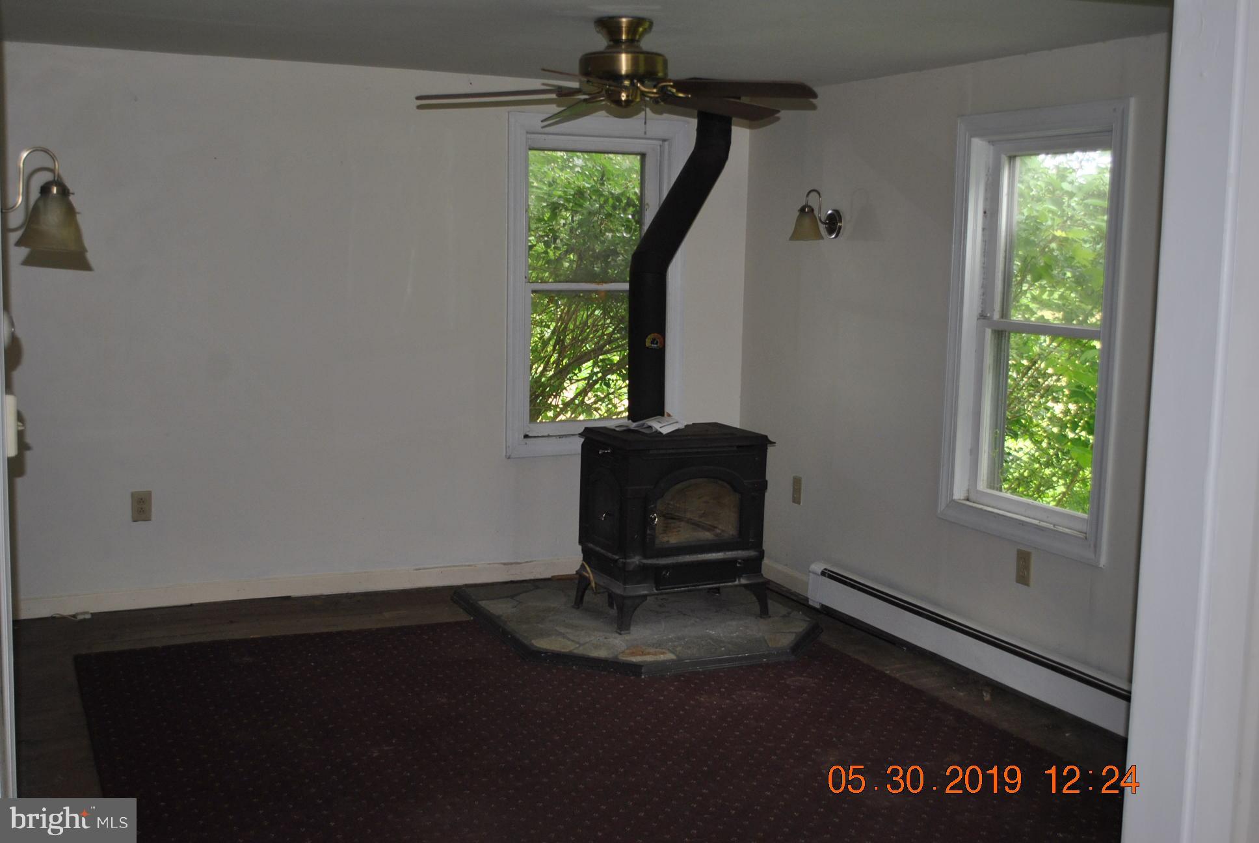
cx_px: 630
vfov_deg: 34.3
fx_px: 1366
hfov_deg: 49.5
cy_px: 422
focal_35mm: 39
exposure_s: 1/60
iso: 200
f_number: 4.2
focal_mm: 26
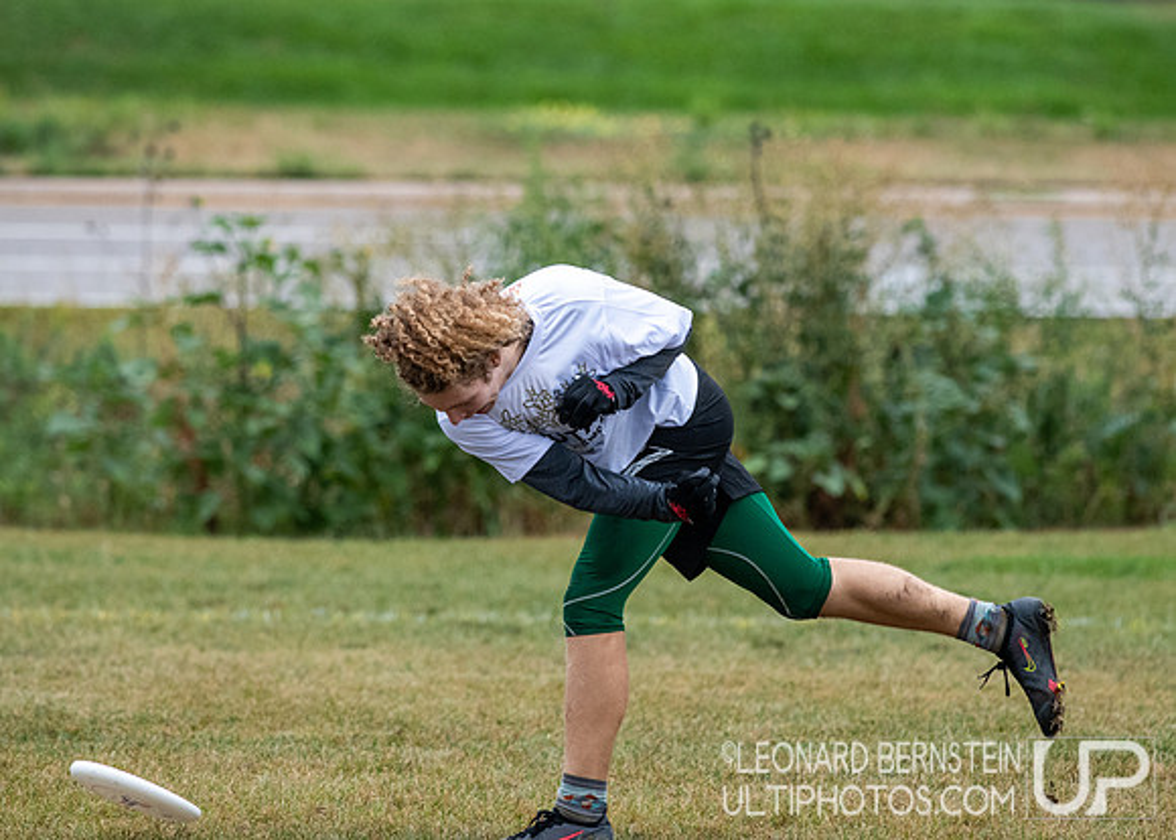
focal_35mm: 498
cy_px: 396
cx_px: 583
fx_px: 16638
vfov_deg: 2.9
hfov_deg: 4.0
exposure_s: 1/3200
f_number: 5.6
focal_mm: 300
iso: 1600
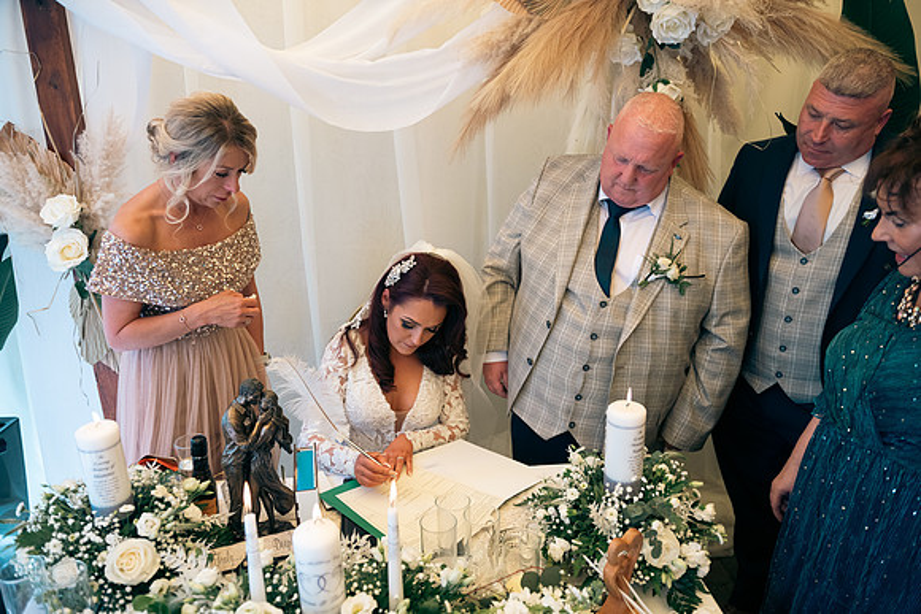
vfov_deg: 49.6
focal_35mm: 26
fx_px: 665
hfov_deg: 69.4
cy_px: 307
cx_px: 460
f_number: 3.5
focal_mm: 26
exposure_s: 1/250
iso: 250
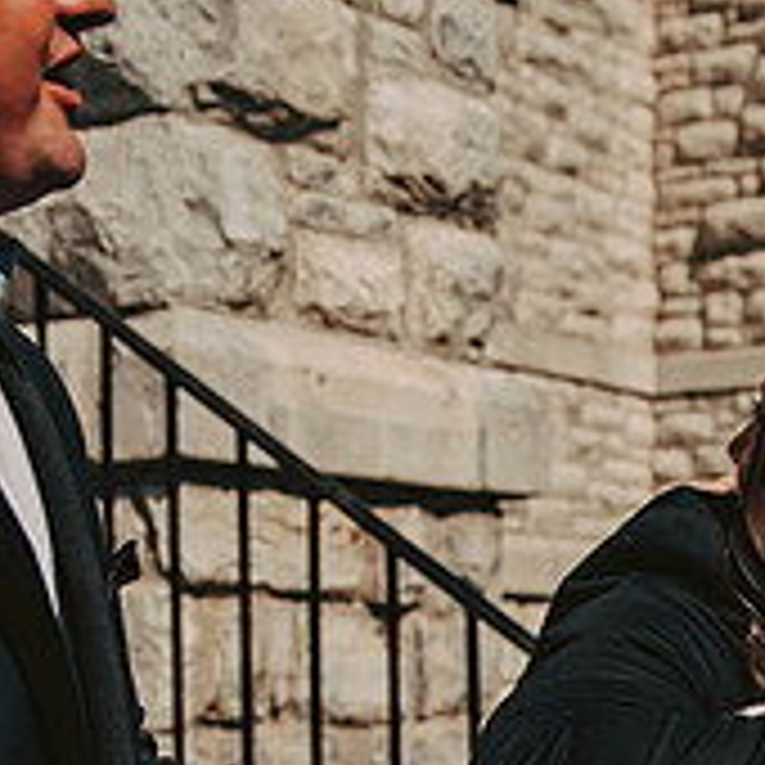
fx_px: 2025
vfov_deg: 20.8
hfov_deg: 20.0
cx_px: 940
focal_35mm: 81
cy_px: 736
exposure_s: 1/4000
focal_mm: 28
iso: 200
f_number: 2.8
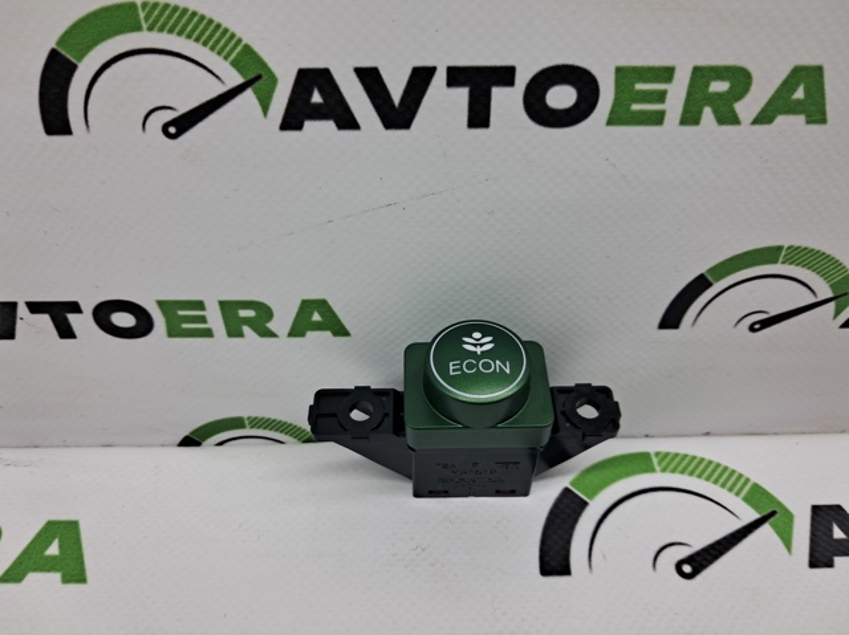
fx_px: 662
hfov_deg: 65.4
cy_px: 318
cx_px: 424
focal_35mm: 27
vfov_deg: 51.3
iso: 50
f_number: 1.8
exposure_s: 1/120
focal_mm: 4
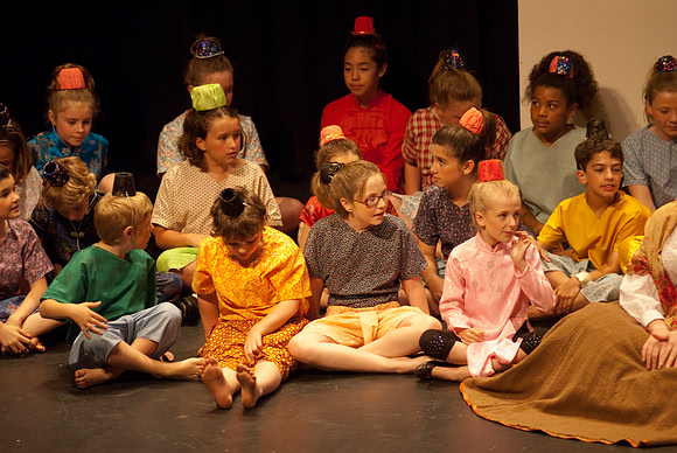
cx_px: 338
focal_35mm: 255
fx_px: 4800
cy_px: 226
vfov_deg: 5.4
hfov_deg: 8.1
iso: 1000
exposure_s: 1/160
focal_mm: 170
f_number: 2.8
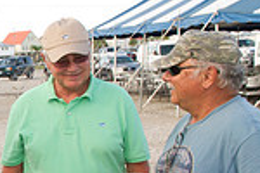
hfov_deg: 18.9
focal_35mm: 93
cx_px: -144
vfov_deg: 14.5
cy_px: 175
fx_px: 672
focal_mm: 24
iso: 400
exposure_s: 1/160
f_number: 9
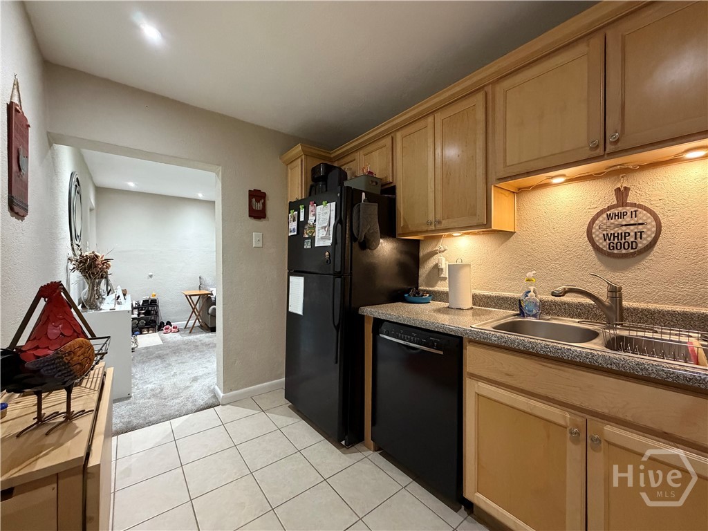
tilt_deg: -1.4
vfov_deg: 85.7
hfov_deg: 102.1
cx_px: 354
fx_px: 286
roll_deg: +0.4
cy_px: 266
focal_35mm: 14
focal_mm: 2.22
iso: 640
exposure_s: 1/60
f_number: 2.2
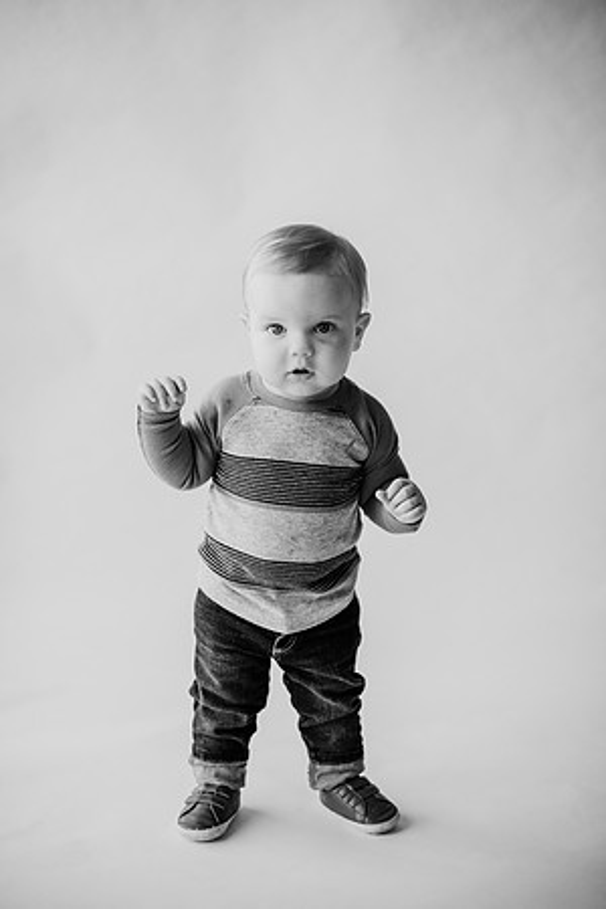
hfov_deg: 27.0
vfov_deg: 39.6
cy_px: 454
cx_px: 303
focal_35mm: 50
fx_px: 1262
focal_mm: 50
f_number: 2
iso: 400
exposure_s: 1/640
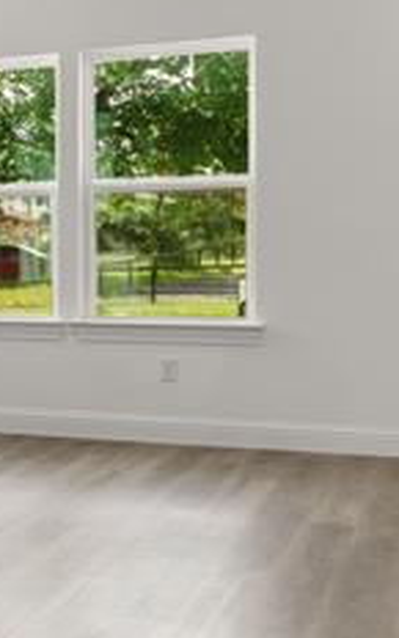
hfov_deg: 15.1
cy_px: 242
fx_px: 1253
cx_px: -371
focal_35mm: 72
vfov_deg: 28.5
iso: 100
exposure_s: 1/4
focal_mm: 16
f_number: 10
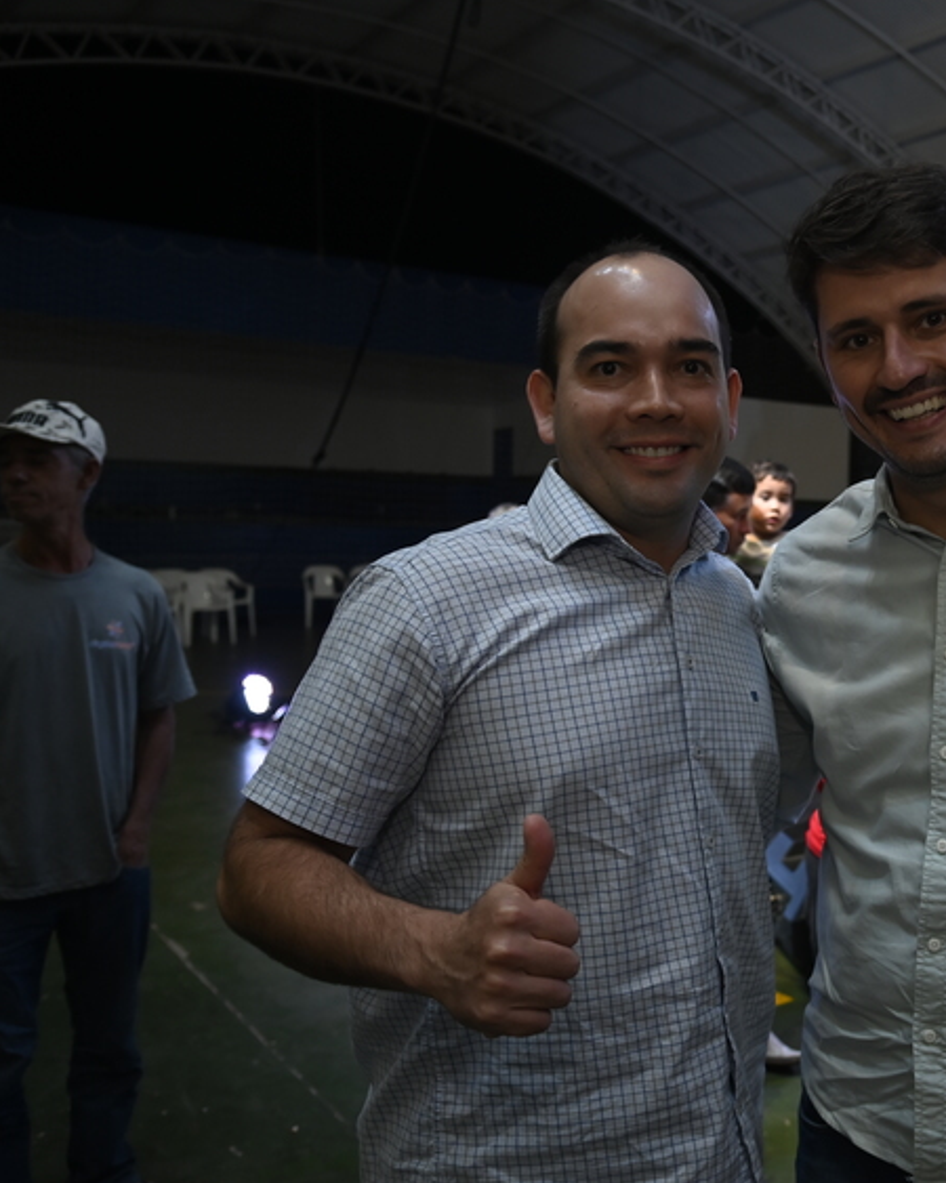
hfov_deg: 38.9
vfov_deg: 50.3
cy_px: 615
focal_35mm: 36
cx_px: 809
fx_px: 1261
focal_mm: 24
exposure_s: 1/125
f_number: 4
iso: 1000
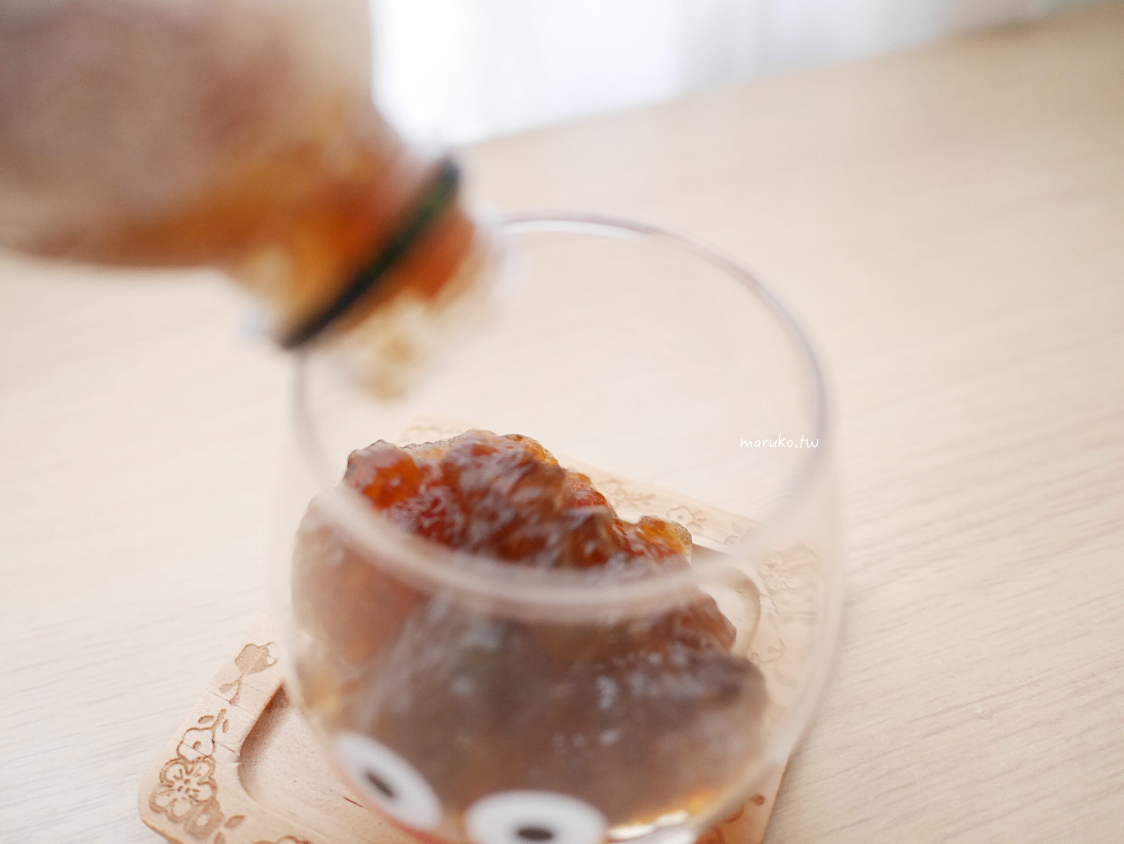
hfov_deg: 59.9
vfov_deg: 46.8
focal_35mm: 30
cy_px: 422
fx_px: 974
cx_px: 562
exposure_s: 1/60
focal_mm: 15
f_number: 1.8
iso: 1600
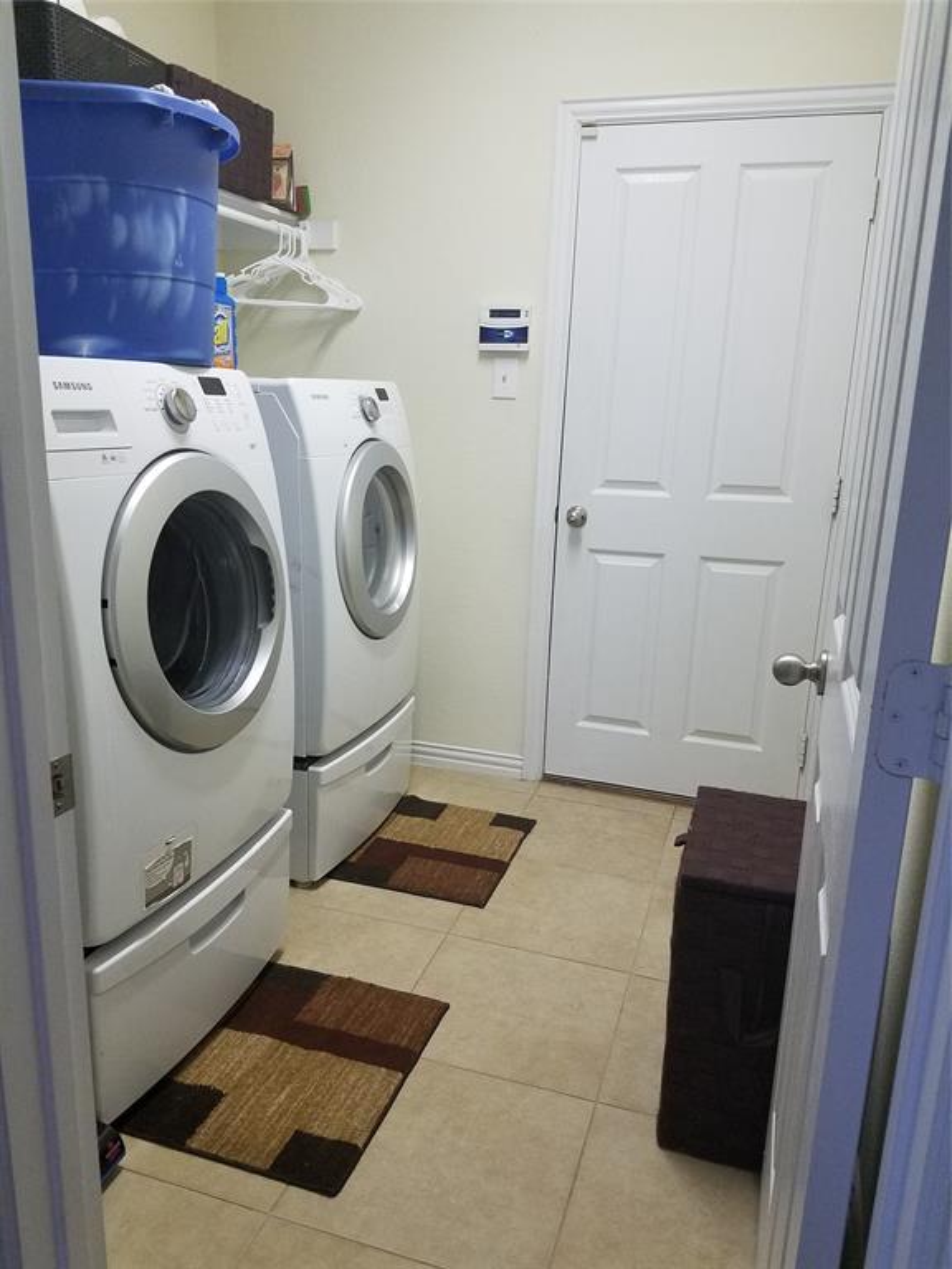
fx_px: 953
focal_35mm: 26
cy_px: 634
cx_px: 476
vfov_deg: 67.3
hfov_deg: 53.1
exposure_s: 1/30
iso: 160
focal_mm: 4.2
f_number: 1.7
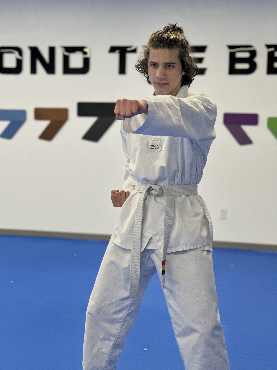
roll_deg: -1.6
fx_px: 822
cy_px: 185
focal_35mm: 77
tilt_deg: -2.8
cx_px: 138
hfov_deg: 19.1
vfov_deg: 25.3
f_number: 2.8
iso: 250
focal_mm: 9
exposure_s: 1/75
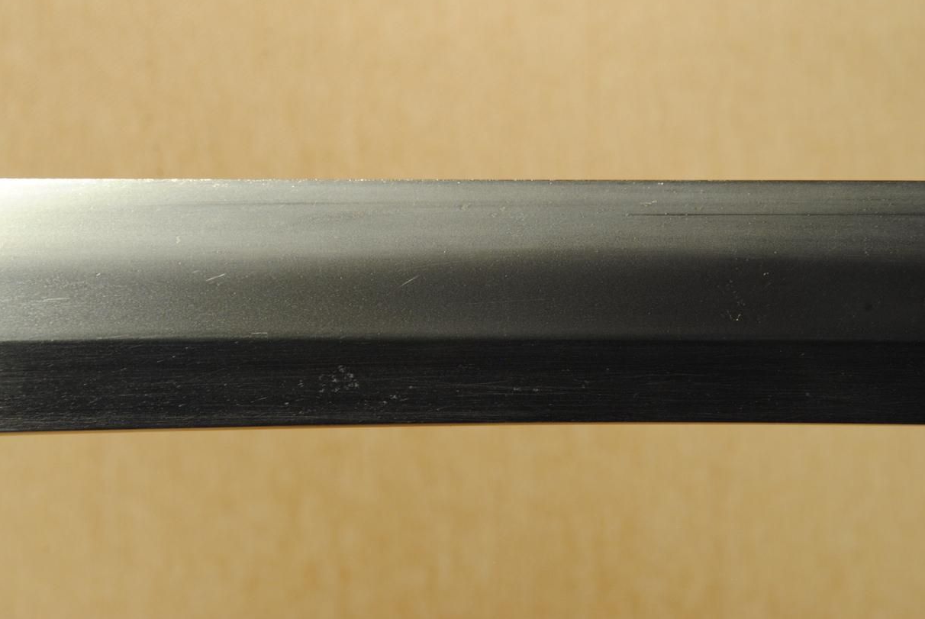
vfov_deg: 7.1
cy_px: 276
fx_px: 4990
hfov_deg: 10.6
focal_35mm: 194
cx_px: 484
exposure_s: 1/2
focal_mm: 112
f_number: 11
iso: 400
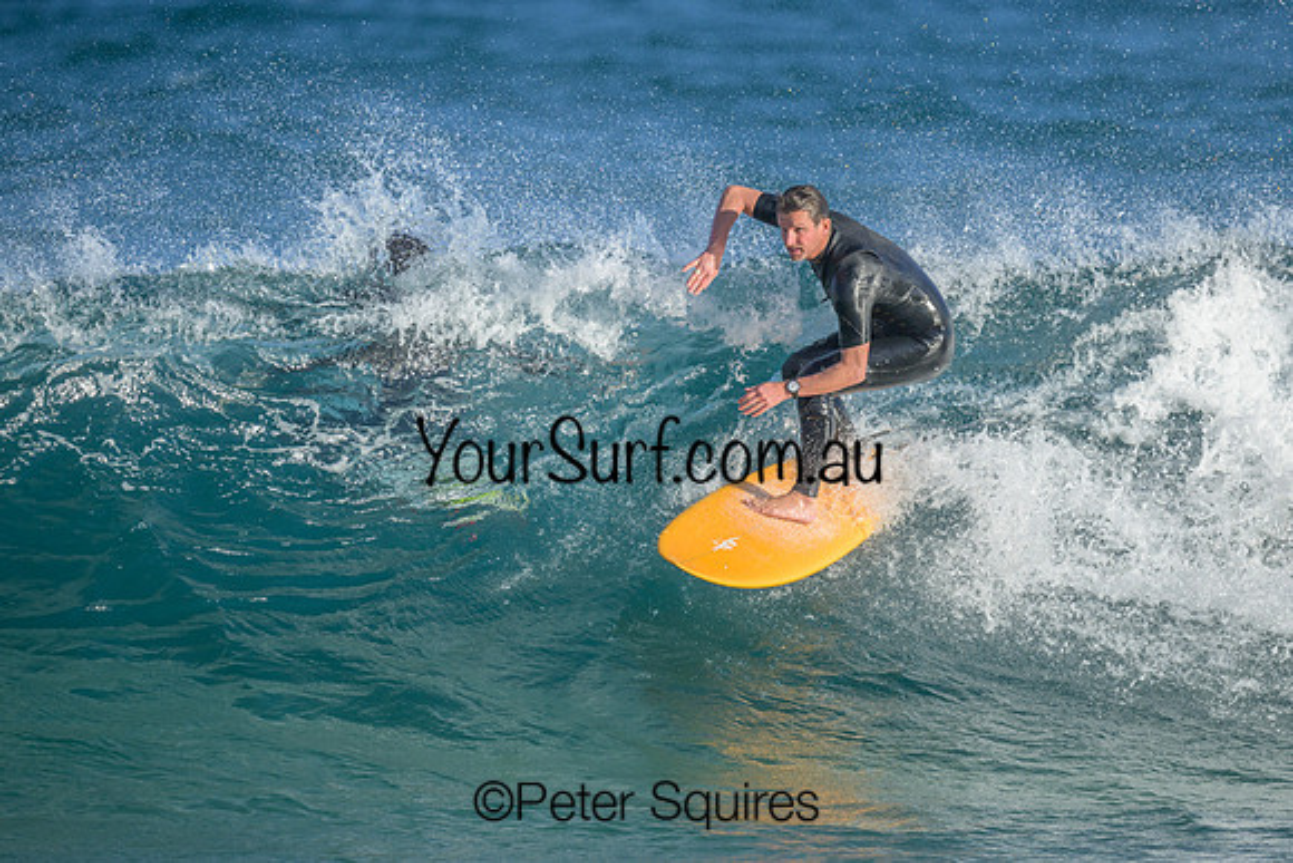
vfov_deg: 1.4
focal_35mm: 972
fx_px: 34906
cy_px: 471
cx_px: 736
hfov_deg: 2.1
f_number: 6.3
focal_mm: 800
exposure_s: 1/2000
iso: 400
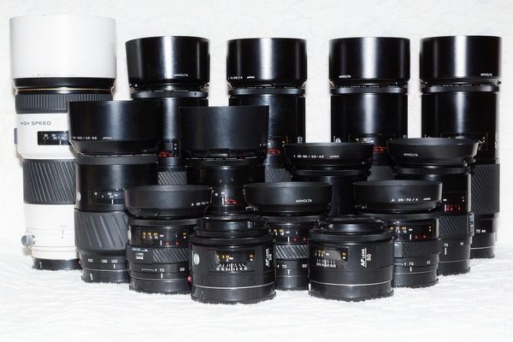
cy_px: 171
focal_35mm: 52
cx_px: 256
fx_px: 748
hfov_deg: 37.9
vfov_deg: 25.8
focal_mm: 35
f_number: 9
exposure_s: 1/60
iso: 200
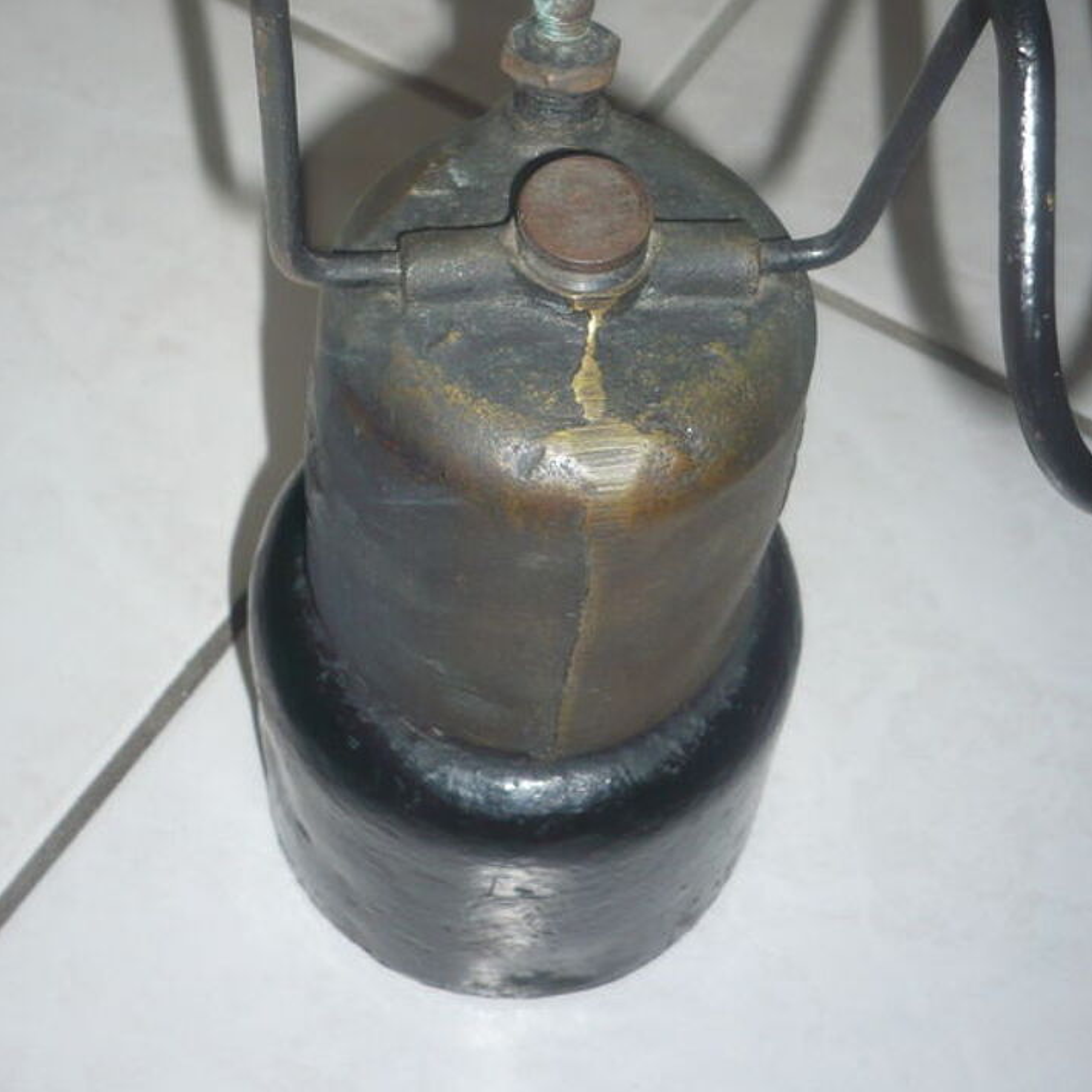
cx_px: 495
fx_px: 2070
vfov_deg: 29.1
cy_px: 285
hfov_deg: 29.5
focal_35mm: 58
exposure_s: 1/30
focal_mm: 5.8
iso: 100
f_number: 2.8
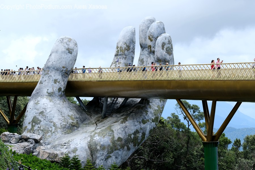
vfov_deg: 13.3
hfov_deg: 19.8
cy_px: 85
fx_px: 730
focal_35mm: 103
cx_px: 128
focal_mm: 68.7
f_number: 6.4
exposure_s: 1/250
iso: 500
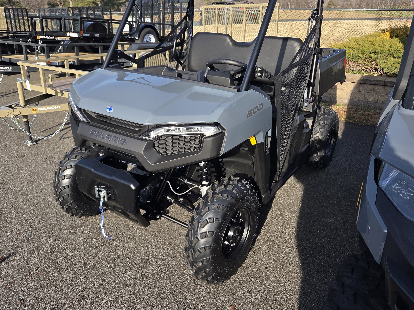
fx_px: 347
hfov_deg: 61.7
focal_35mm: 29
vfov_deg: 47.9
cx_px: 207
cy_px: 122
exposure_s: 1/2365
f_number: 1.8
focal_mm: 5.4
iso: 80
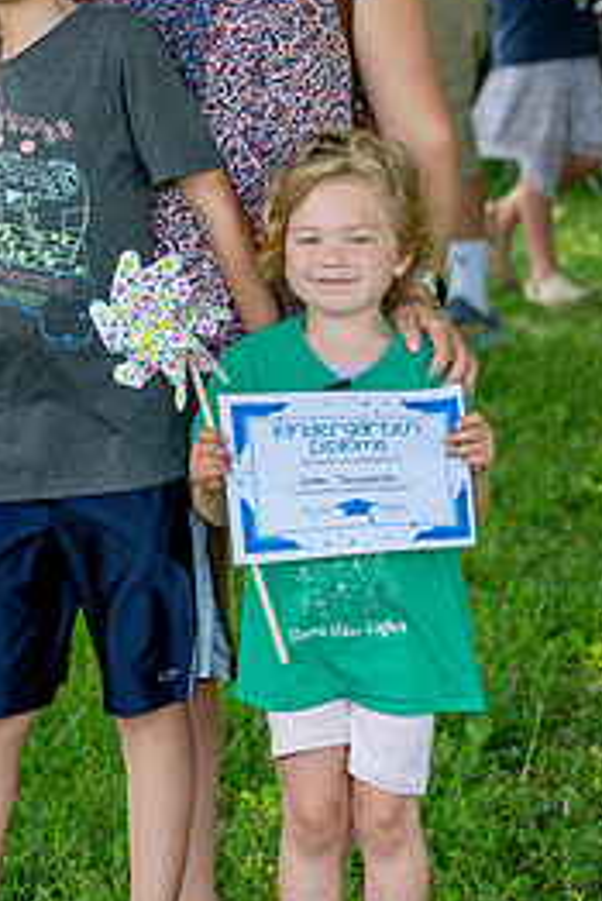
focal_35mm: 227
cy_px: 303
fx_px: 5686
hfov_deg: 6.1
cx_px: 269
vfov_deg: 9.1
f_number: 4
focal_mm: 82
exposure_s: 1/1000
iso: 800
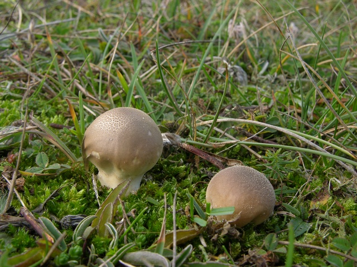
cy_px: 134
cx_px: 178
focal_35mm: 50
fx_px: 516
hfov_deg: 38.2
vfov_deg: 29.1
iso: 50
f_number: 7.6
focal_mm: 12.7
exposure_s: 1/28
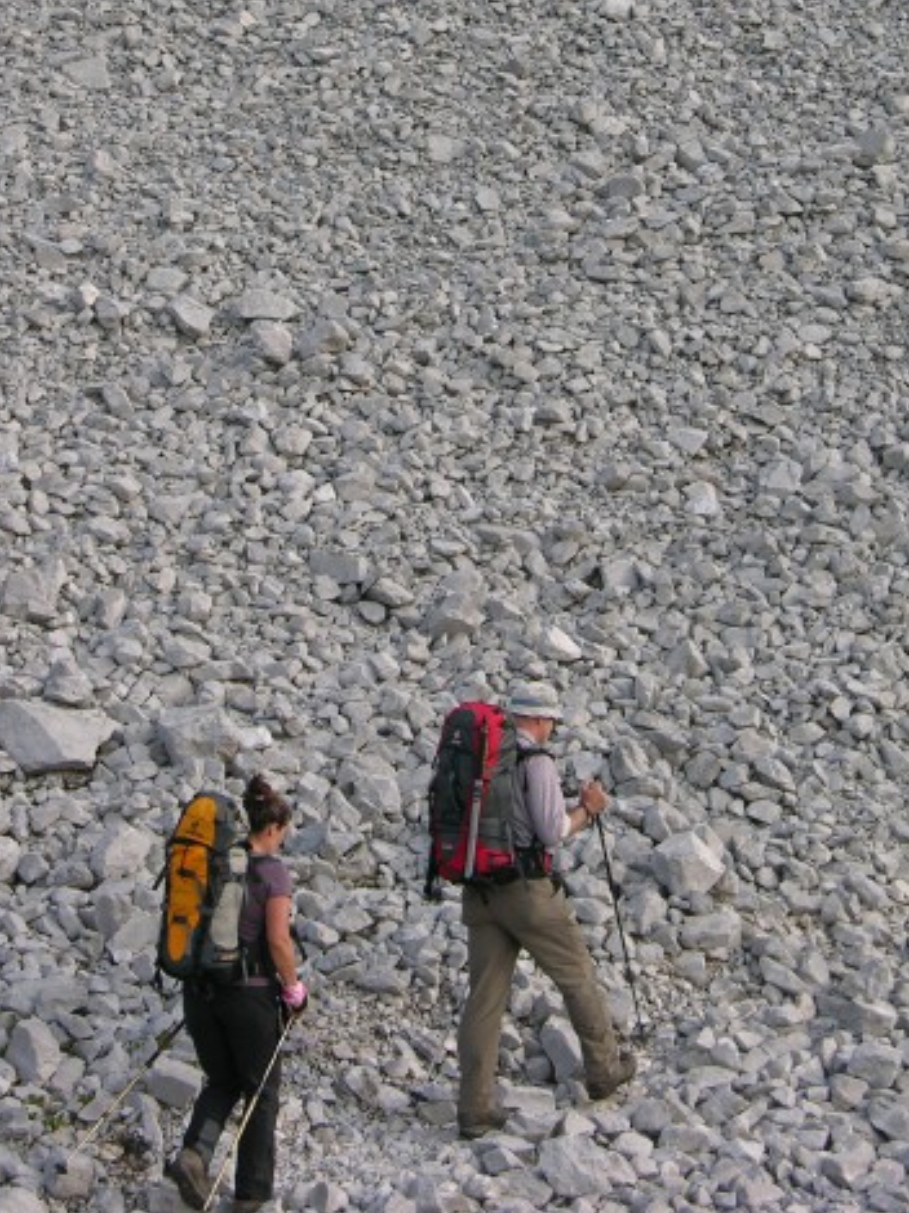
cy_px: 261
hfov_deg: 12.2
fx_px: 4240
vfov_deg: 16.2
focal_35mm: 121
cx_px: 540
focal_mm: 18.8
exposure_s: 1/122
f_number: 4.2
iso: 50
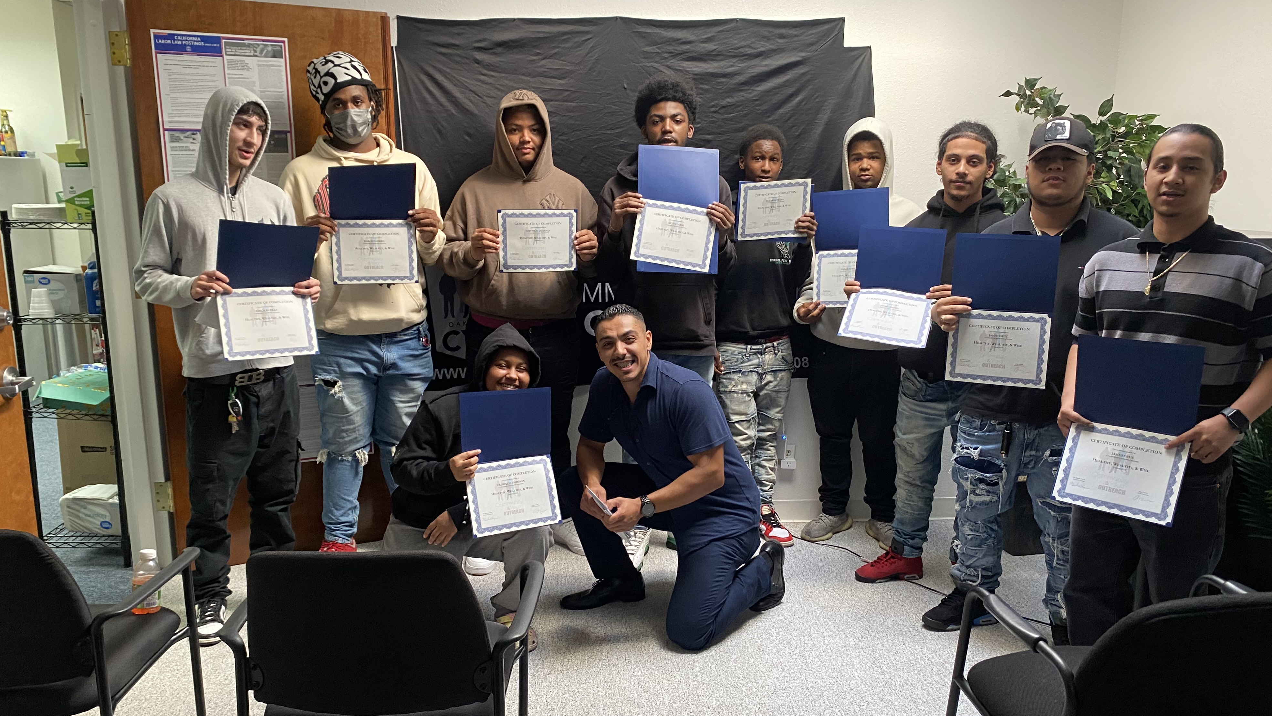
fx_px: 978
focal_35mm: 29
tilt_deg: -12.6
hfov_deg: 66.1
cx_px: 638
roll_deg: -1.0
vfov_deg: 40.2
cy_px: 387
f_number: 1.8
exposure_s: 1/60
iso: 200
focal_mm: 4.25
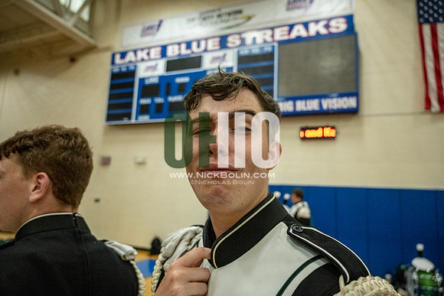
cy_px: 148
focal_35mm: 24
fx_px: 296
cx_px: 222
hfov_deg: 73.7
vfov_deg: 53.2
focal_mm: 24
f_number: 4
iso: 8000
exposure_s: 1/800
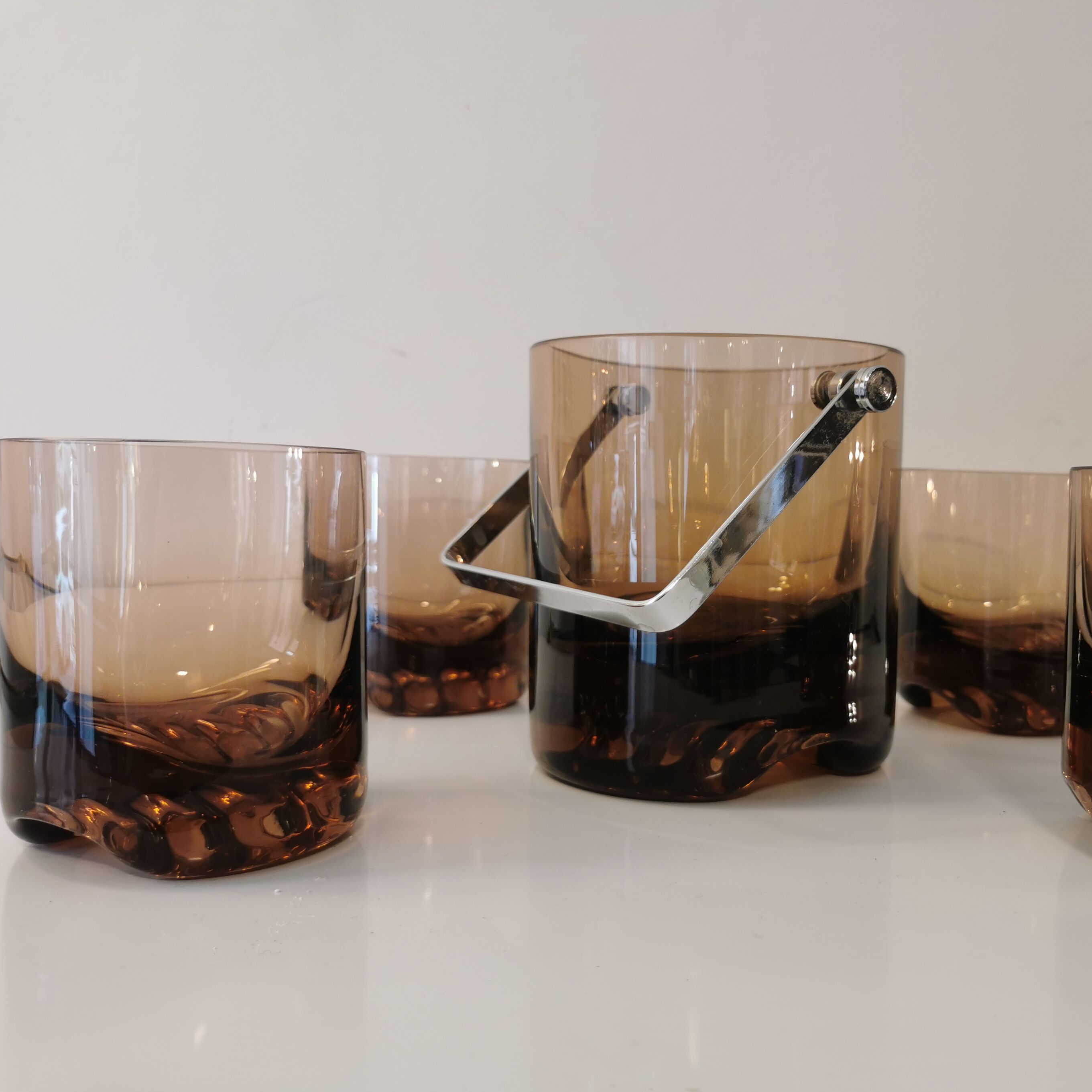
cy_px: 545
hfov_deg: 50.4
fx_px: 1142
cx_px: 703
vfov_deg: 51.1
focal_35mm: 32
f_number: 1.8
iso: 64
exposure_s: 1/100
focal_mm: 5.58
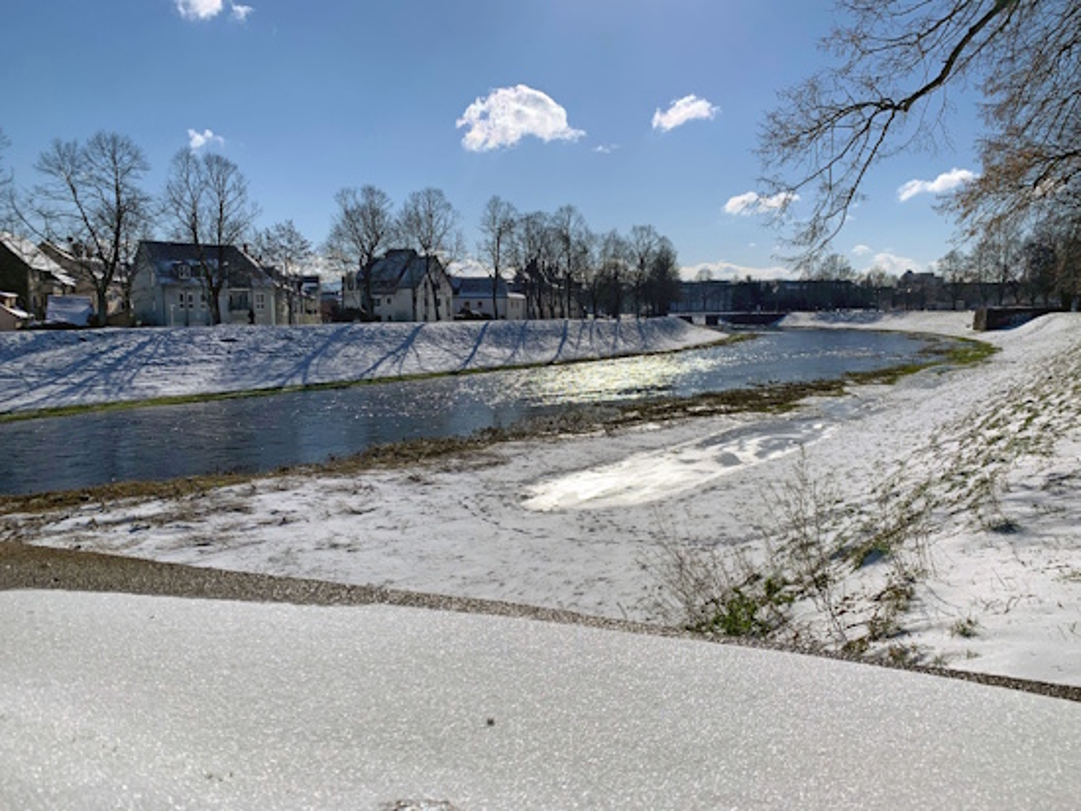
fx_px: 812
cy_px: 406
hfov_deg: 67.3
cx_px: 540
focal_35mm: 26
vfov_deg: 53.1
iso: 25
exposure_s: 1/10526
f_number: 1.8
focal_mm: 4.25
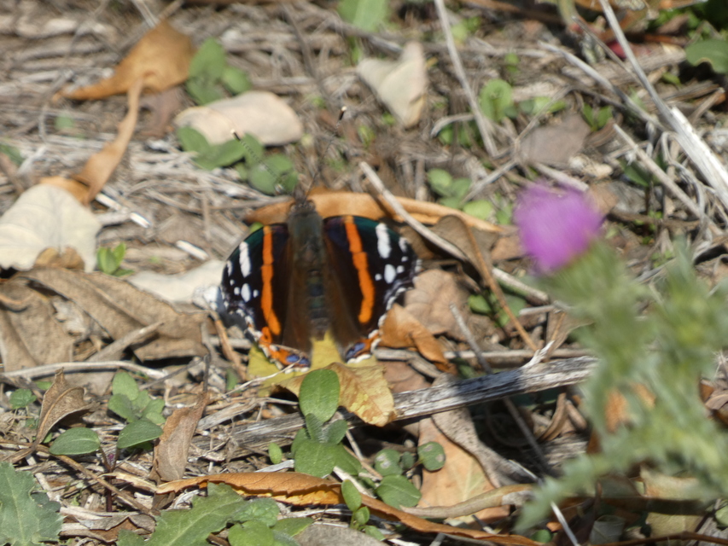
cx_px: 364
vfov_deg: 1.3
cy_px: 273
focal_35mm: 1152
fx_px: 24231
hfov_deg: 1.7
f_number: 5.8
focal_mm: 206.4
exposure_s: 1/160
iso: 80
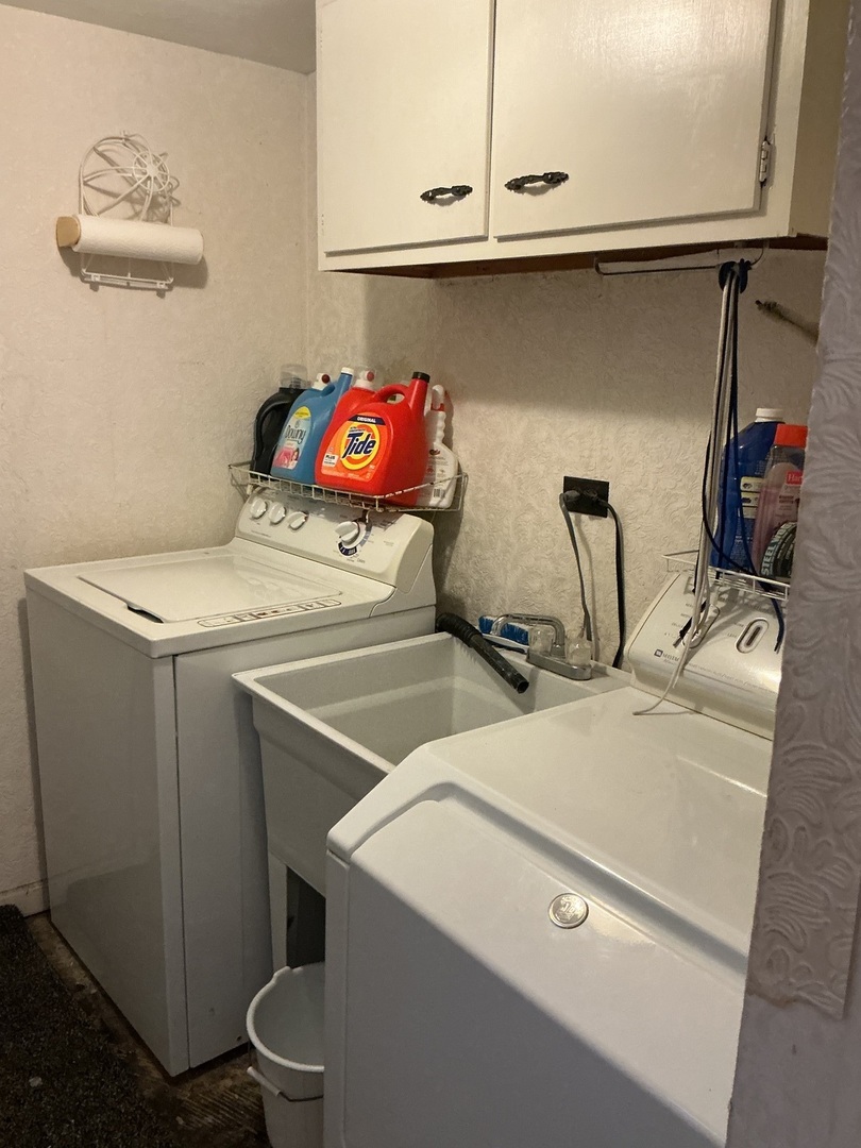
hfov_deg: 48.2
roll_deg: -0.9
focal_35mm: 29
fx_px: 962
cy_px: 574
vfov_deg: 61.7
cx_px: 430
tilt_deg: -13.0
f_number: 1.8
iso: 250
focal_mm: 3
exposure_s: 1/60
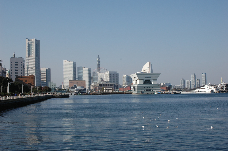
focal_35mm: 52
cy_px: 76
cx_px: 114
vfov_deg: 25.7
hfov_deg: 37.9
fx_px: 332
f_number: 10
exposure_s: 1/400
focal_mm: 35
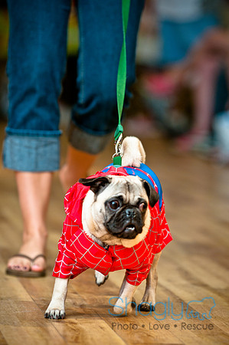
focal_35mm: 248
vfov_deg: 8.3
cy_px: 172
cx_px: 114
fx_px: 2367
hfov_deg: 5.5
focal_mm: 165
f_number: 3.5
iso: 200
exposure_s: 1/200
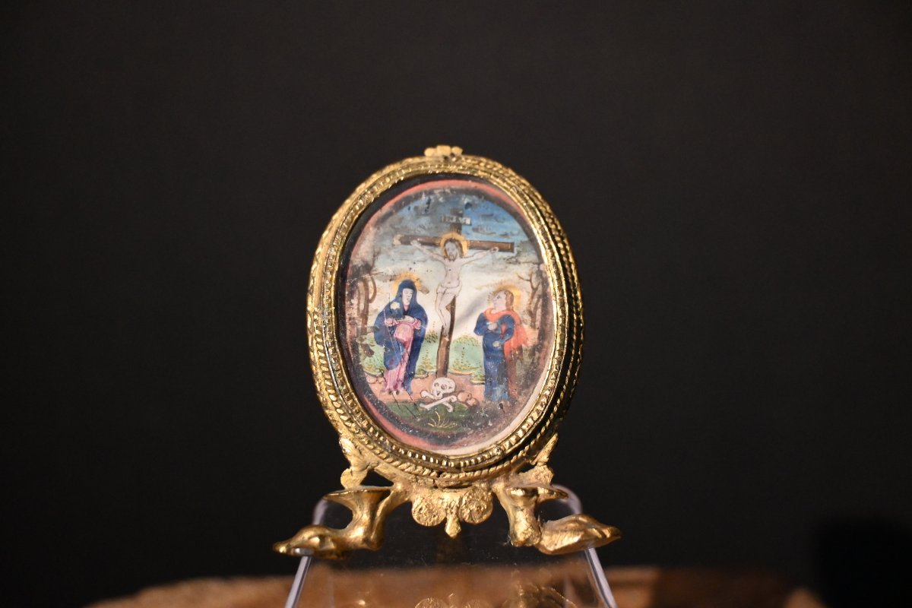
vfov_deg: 38.4
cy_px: 304
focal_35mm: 34
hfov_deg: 55.1
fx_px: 874
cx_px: 456
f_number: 4.2
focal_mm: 23
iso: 3200
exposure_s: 1/125
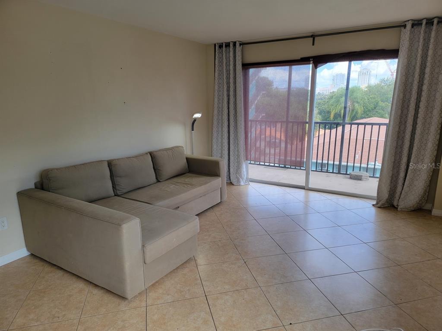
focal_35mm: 24
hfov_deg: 71.6
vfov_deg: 56.8
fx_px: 306
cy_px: 166
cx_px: 221
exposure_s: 1/120
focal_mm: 6.7
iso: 25
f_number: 1.8
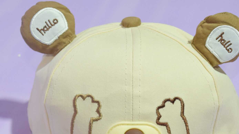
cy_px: 127
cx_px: 135
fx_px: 551
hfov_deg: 24.4
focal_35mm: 87
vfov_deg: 13.7
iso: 800
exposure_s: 1/100
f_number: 8
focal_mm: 30
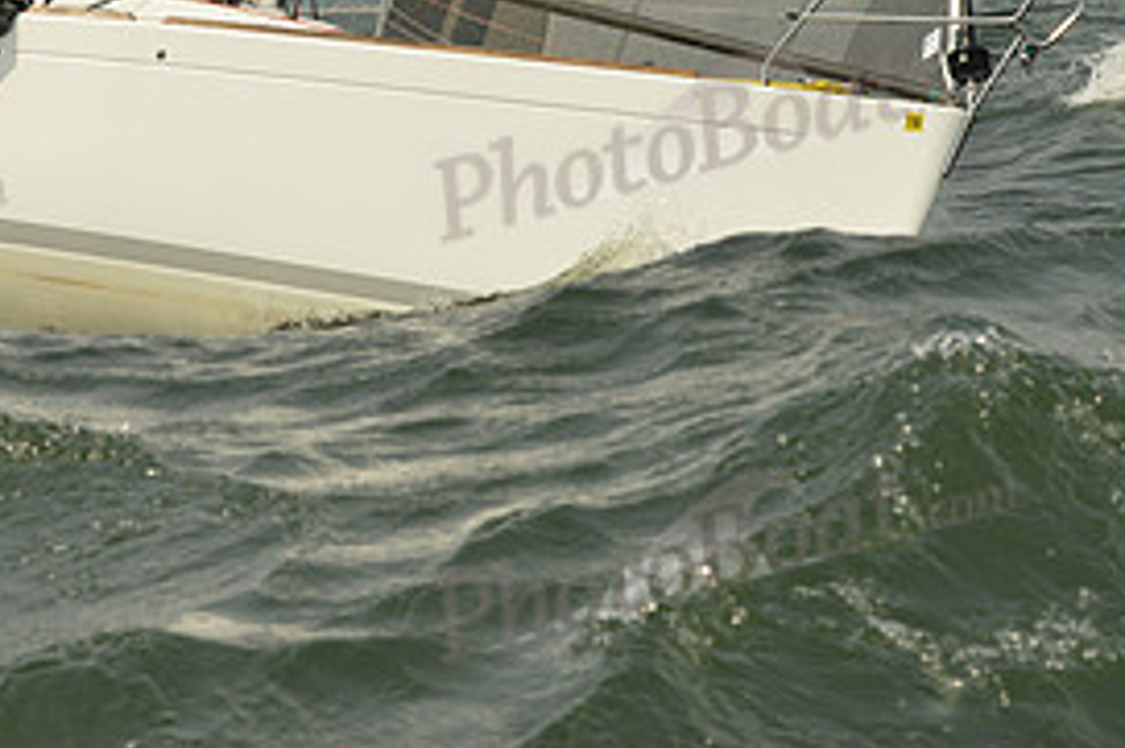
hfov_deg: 12.8
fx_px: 4997
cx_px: 223
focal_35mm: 160
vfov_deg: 8.5
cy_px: -23
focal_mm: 75
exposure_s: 1/1250
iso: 320
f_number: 10
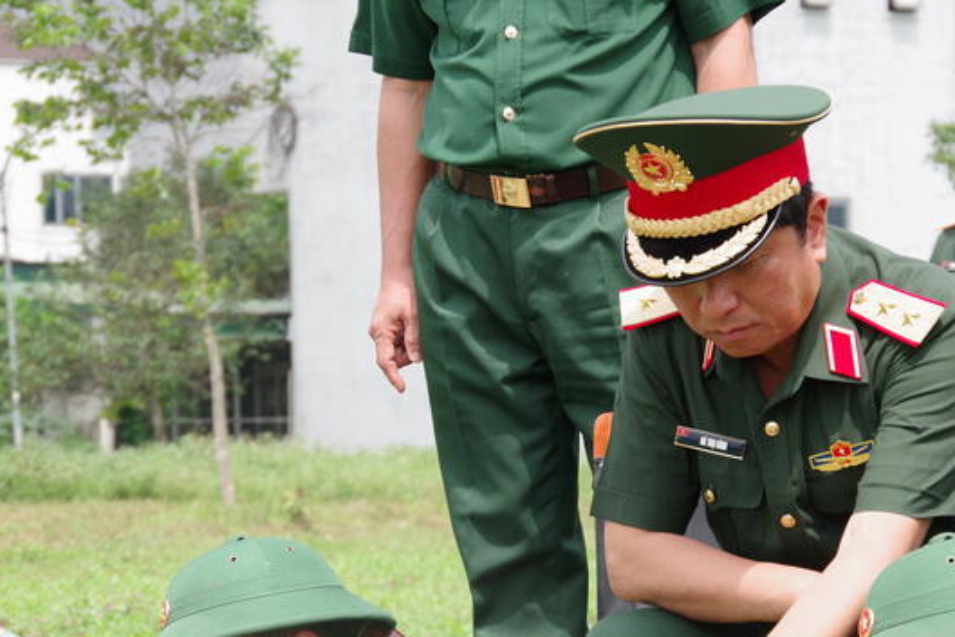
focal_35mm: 188
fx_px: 4988
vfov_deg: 7.3
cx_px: 657
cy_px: 438
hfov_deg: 10.9
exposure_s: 1/250
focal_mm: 78
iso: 200
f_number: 7.1
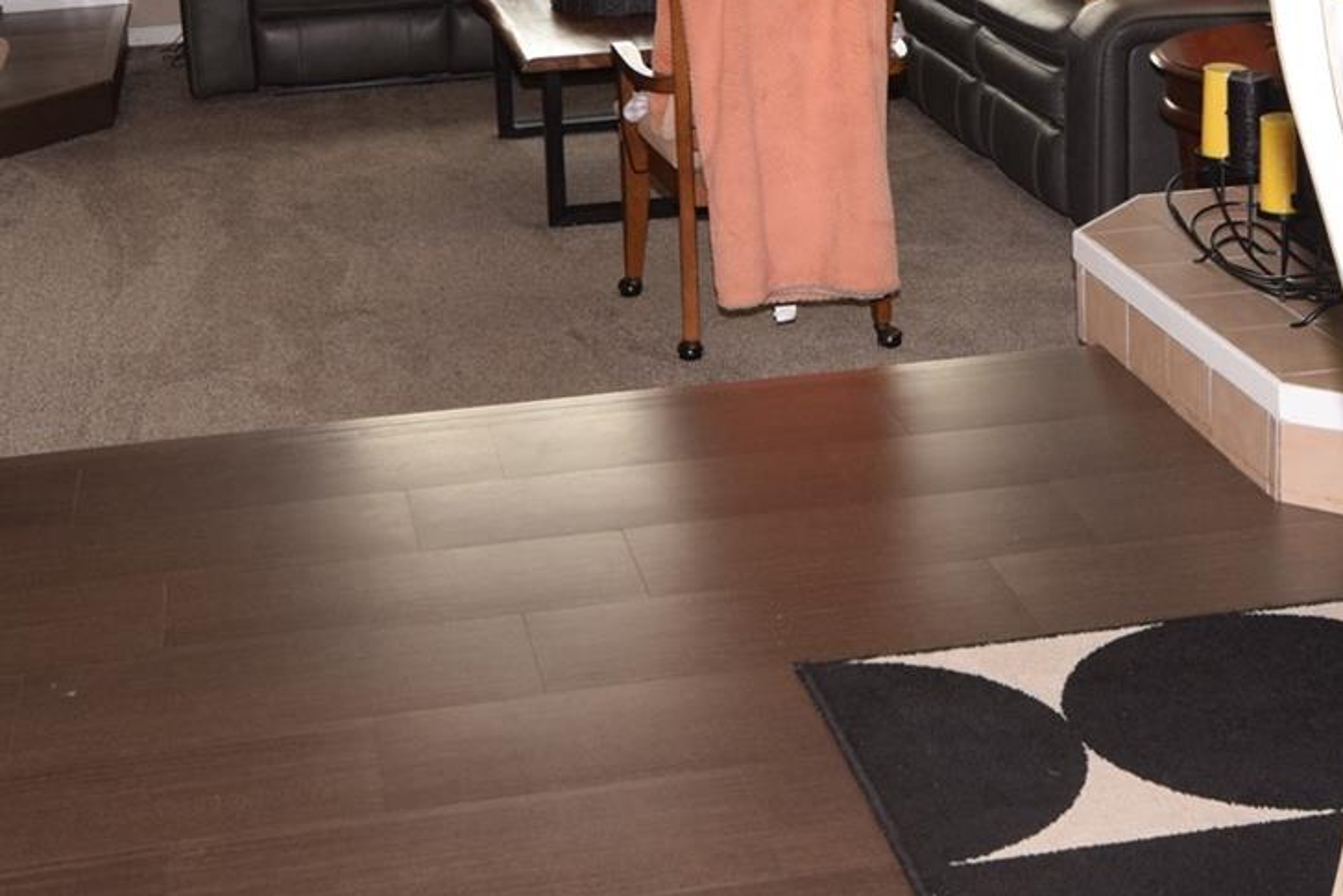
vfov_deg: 20.0
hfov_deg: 30.5
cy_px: -9
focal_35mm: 66
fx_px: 2462
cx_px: 680
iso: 800
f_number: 8
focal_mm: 20
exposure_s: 1/60
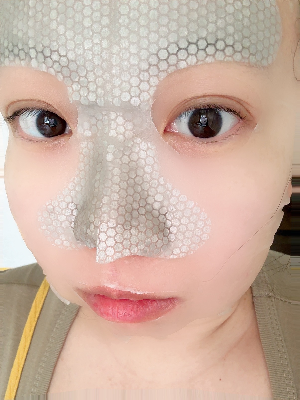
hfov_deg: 46.8
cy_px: 200
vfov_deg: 60.0
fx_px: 347
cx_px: 150
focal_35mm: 30
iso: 160
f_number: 1.9
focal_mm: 2.69
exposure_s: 1/60
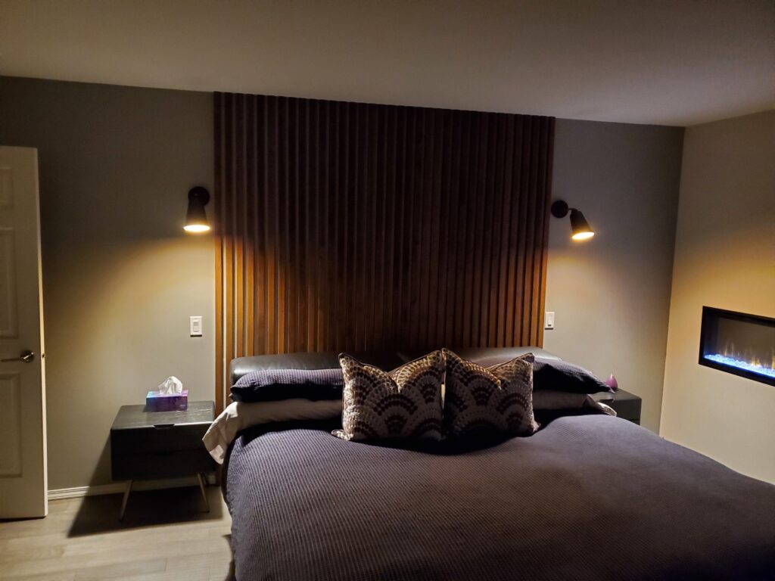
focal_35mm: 26
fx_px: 582
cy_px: 290
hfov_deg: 67.3
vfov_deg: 53.1
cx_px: 388
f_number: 1.5
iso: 640
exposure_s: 1/13
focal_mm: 4.3
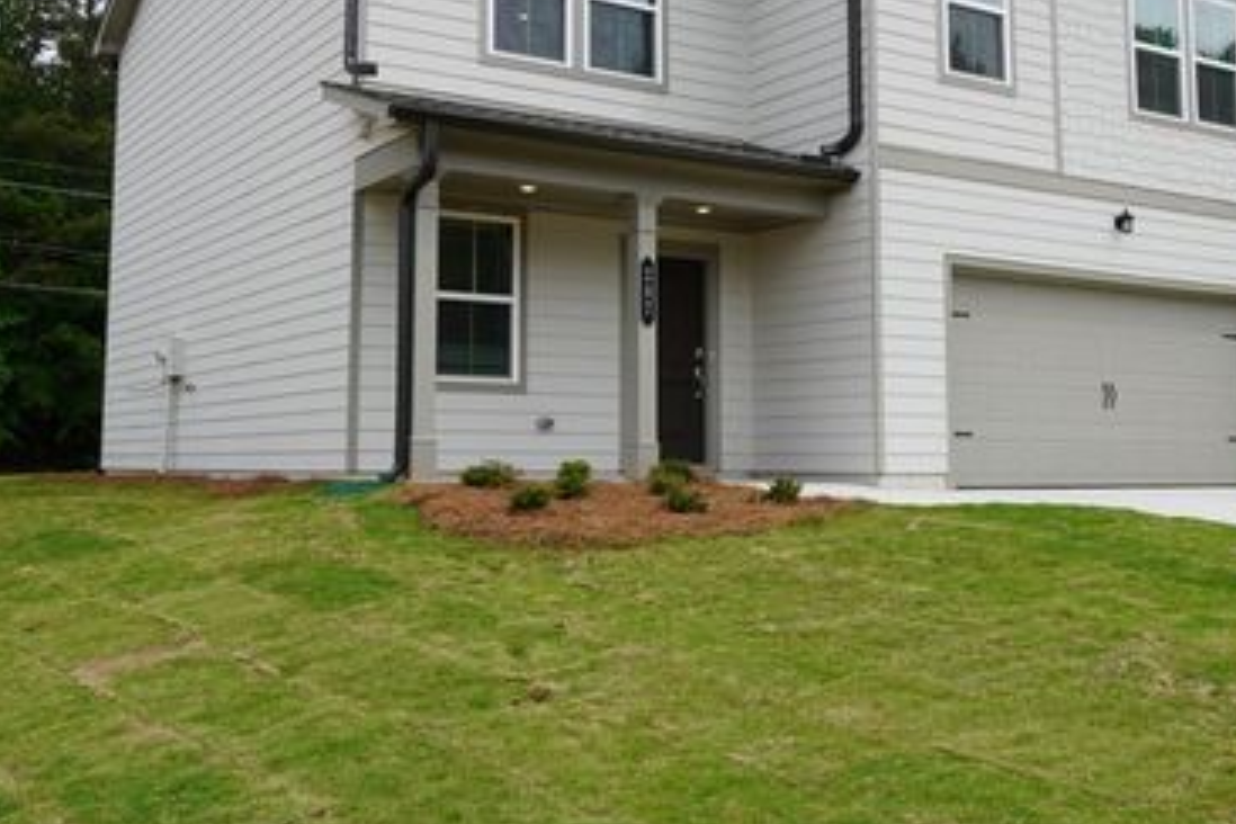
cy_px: 289
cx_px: 615
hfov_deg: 47.4
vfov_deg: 32.4
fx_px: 1408
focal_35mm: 41
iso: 100
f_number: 9
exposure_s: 1/125
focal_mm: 20
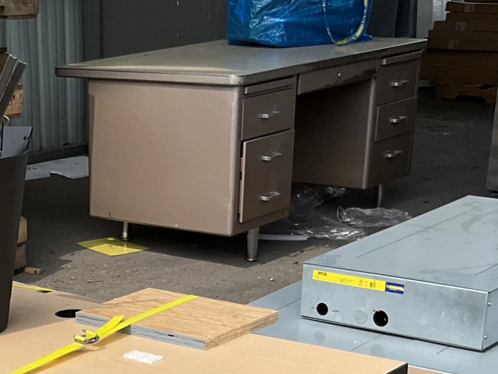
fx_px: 1238
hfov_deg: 22.0
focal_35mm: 86
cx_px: 18
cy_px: 504
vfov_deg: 16.2
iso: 25
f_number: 1.8
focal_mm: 3
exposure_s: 1/1250
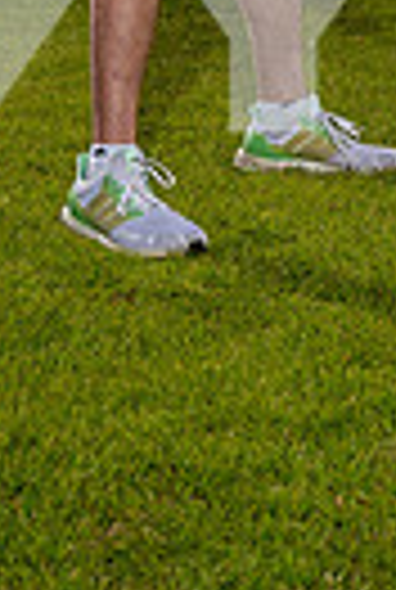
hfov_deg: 12.1
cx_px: 392
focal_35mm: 113
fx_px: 1855
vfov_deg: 16.3
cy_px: -320
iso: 400
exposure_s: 1/250
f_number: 4
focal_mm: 33
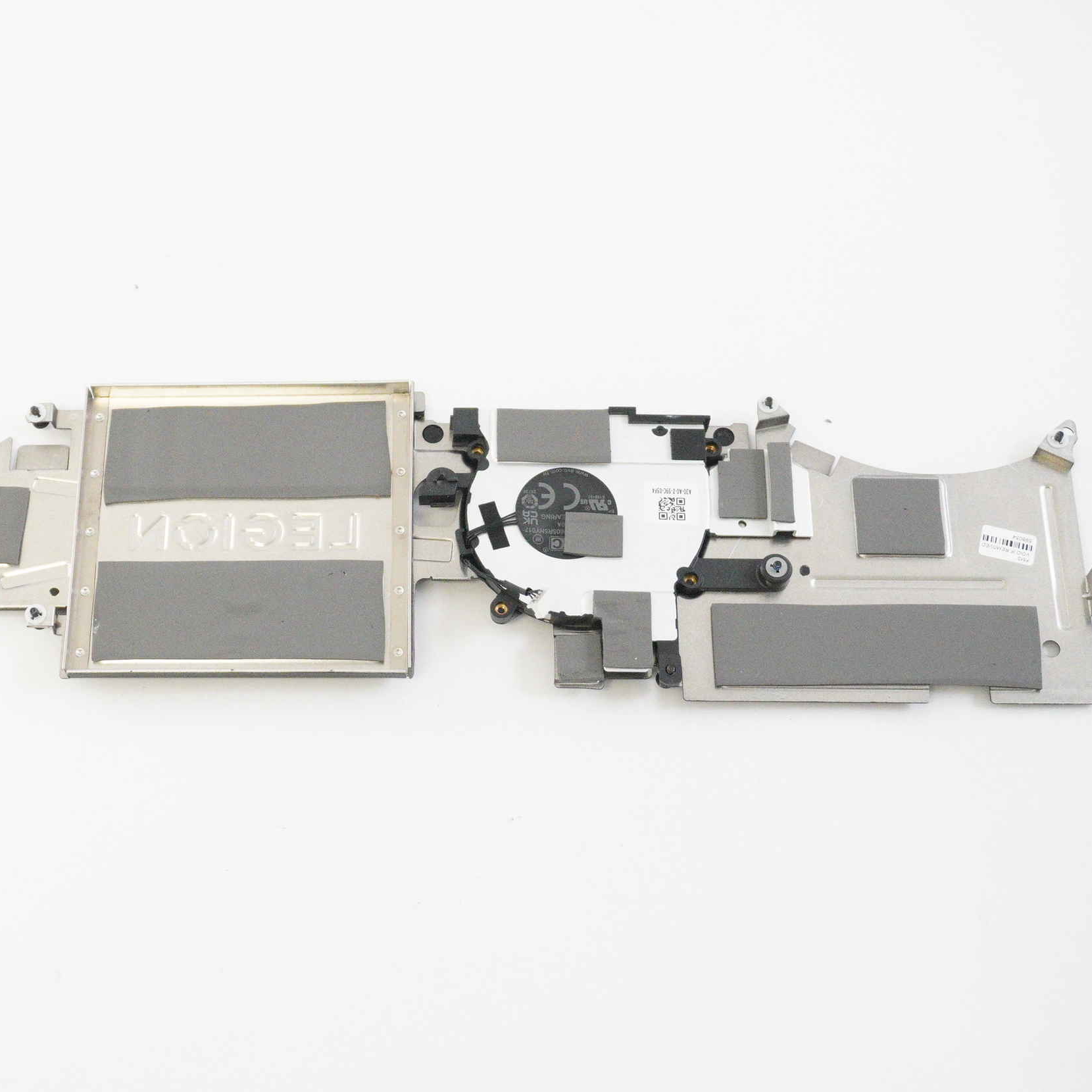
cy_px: 546
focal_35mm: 56
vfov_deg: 30.7
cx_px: 398
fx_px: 1986
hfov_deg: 30.6
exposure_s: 1/320
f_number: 5.6
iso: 8000
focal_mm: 29
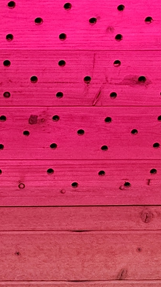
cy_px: 181
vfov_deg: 15.7
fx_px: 1039
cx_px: -141
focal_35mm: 137
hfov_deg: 8.5
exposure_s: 1/40
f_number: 1.8
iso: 640
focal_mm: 5.4
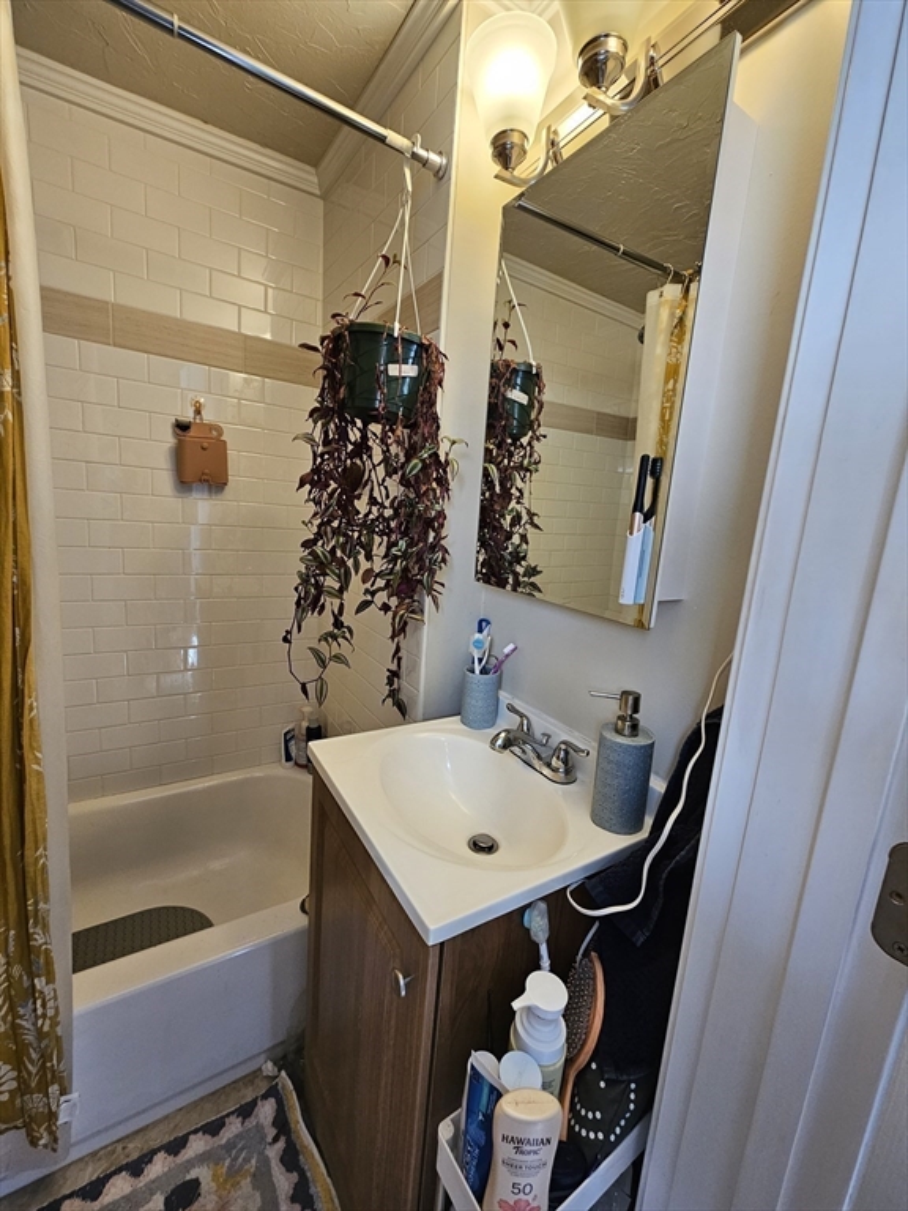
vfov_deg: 106.2
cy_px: 606
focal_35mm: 13
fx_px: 455
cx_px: 454
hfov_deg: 89.9
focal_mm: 2.2
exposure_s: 1/60
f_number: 2.2
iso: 160
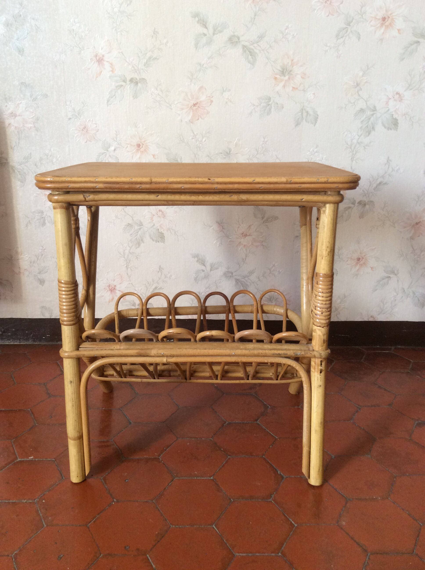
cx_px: 212
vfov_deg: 56.9
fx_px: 525
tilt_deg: -16.7
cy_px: 285
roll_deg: -0.6
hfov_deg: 44.1
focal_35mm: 32
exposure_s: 1/25
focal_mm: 3.3
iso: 64
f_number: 2.4
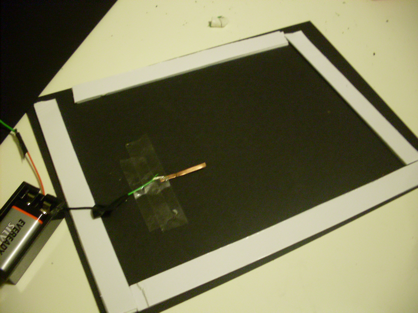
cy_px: 156
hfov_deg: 49.0
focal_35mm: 38
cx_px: 209
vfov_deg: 37.7
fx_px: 459
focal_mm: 6.3
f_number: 2.8
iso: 200
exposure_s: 1/8
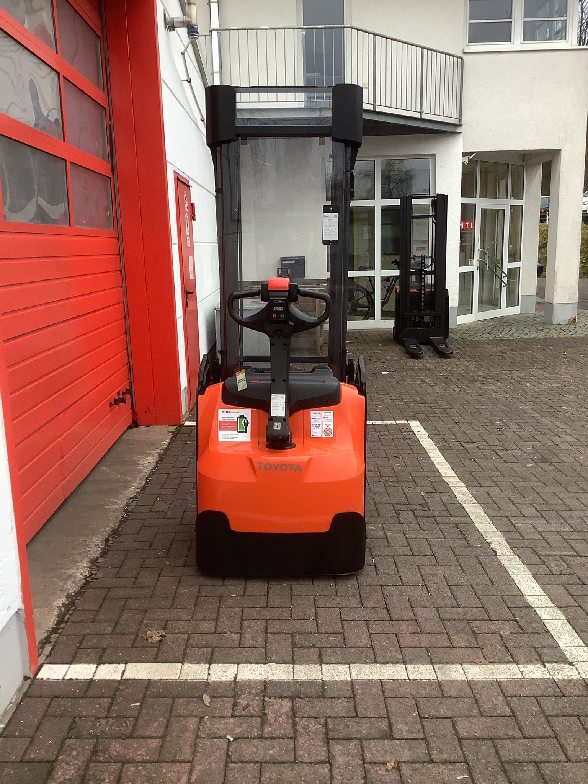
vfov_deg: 58.4
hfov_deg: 45.4
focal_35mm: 31
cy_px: 392
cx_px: 294
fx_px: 702
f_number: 2.4
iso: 80
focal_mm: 3.3
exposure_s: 1/50
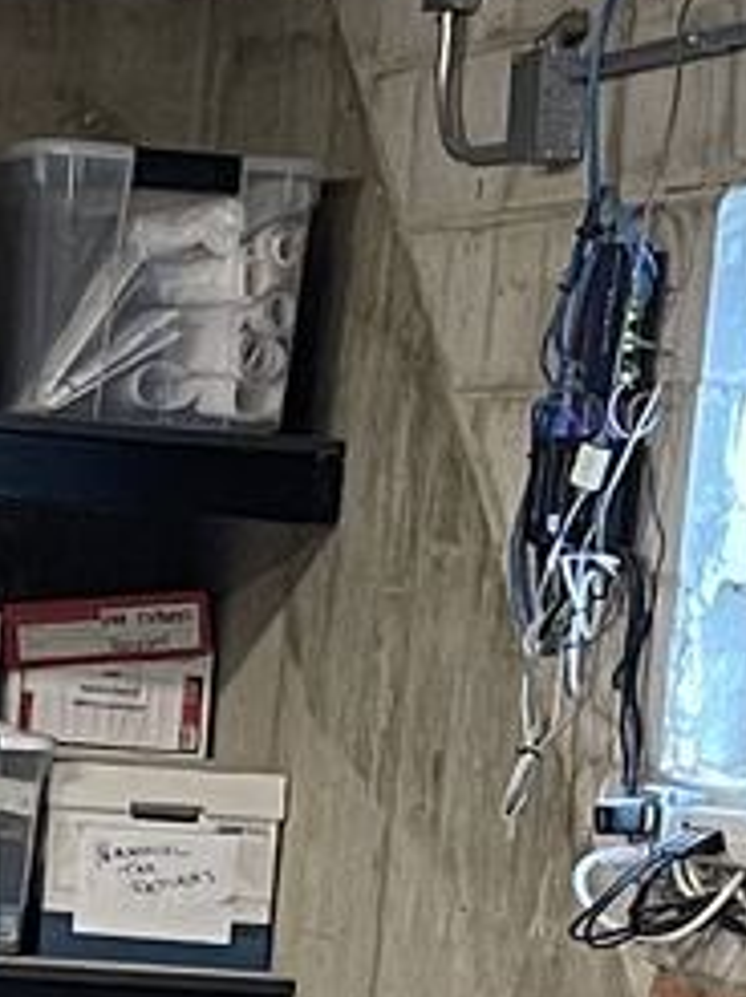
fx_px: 5843
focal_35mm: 203
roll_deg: -4.6
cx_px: -207
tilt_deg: -11.4
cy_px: 1755
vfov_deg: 9.3
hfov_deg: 7.2
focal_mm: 5.1
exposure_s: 1/60
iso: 160
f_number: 1.6
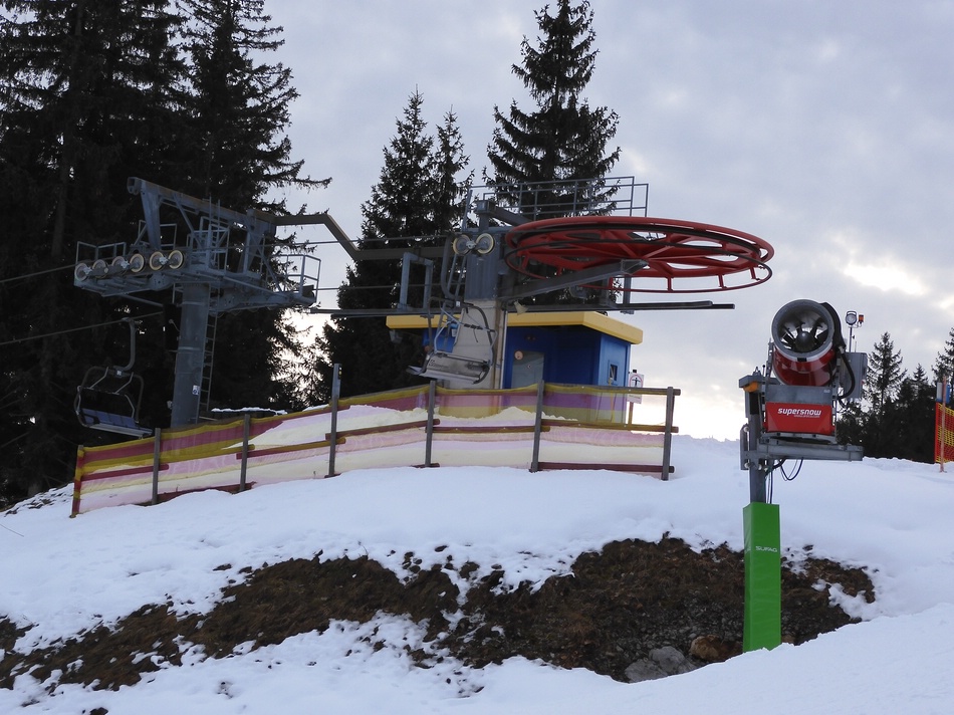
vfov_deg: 21.0
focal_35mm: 70
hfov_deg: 27.8
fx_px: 1929
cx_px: 477
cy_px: 358
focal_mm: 12.5
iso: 100
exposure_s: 1/200
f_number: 4.5
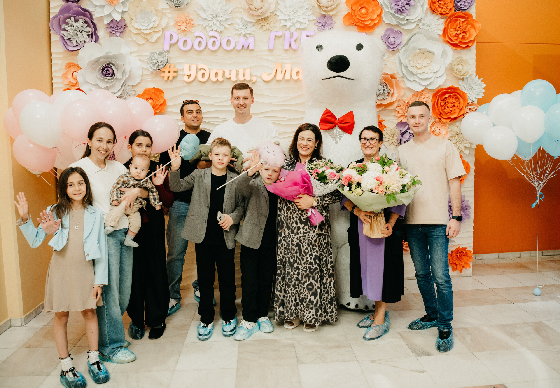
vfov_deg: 49.5
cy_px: 182
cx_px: 292
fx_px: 421
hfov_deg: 67.2
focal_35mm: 27
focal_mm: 24
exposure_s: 1/160
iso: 640
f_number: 4
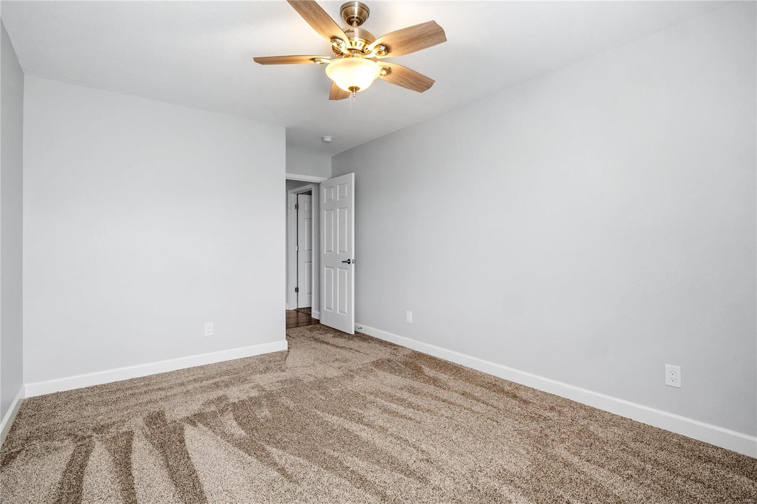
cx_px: 378
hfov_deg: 90.0
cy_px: 252
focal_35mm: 18
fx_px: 378
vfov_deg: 67.4
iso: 400
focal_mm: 9
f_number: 10
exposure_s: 1/8
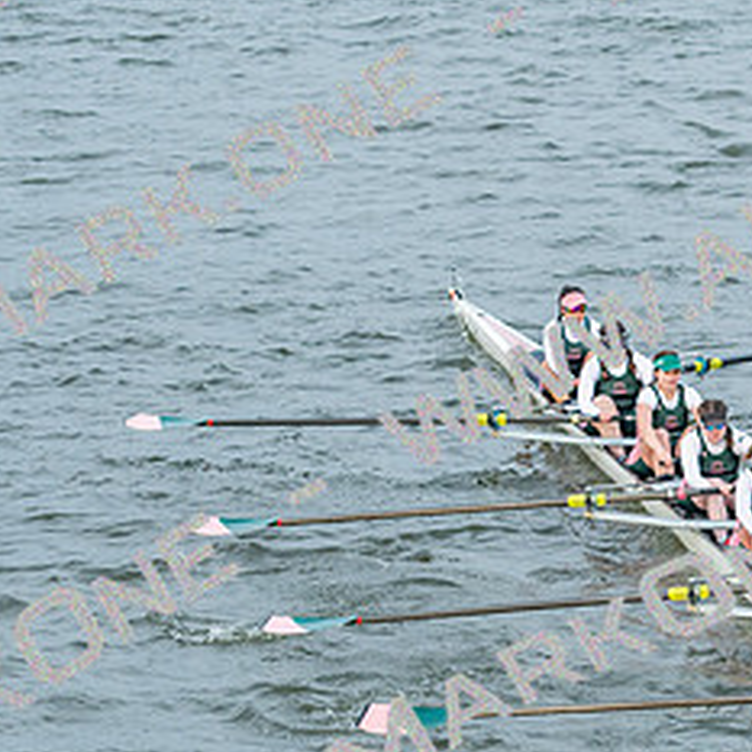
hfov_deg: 5.8
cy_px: 476
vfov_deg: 5.8
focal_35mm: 302
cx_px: 778
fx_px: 7423
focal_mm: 95
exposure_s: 1/1600
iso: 400
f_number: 3.5
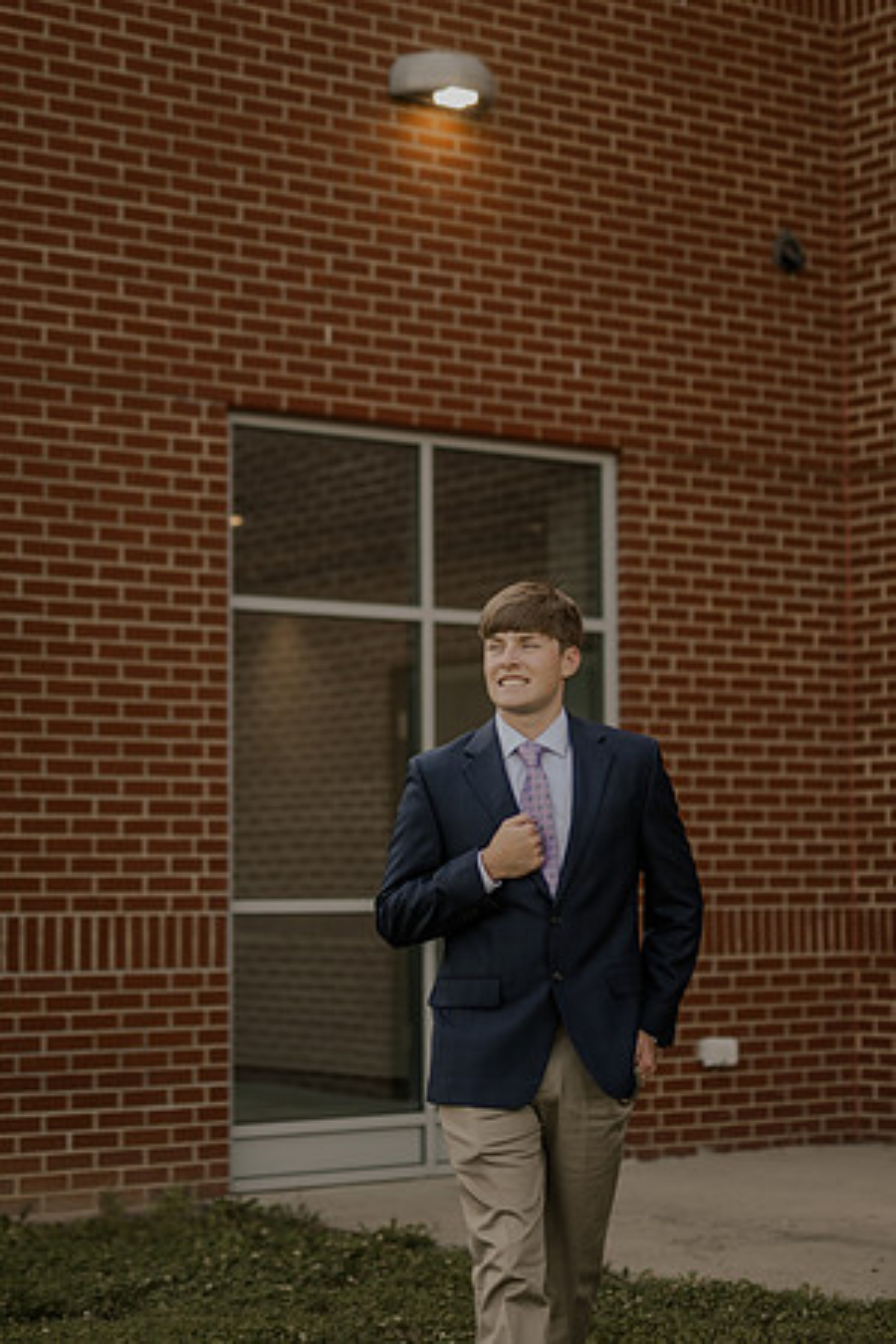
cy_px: 672
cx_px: 448
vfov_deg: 27.0
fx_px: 2800
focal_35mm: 75
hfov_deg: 18.2
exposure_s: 1/500
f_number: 1.4
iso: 100
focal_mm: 50
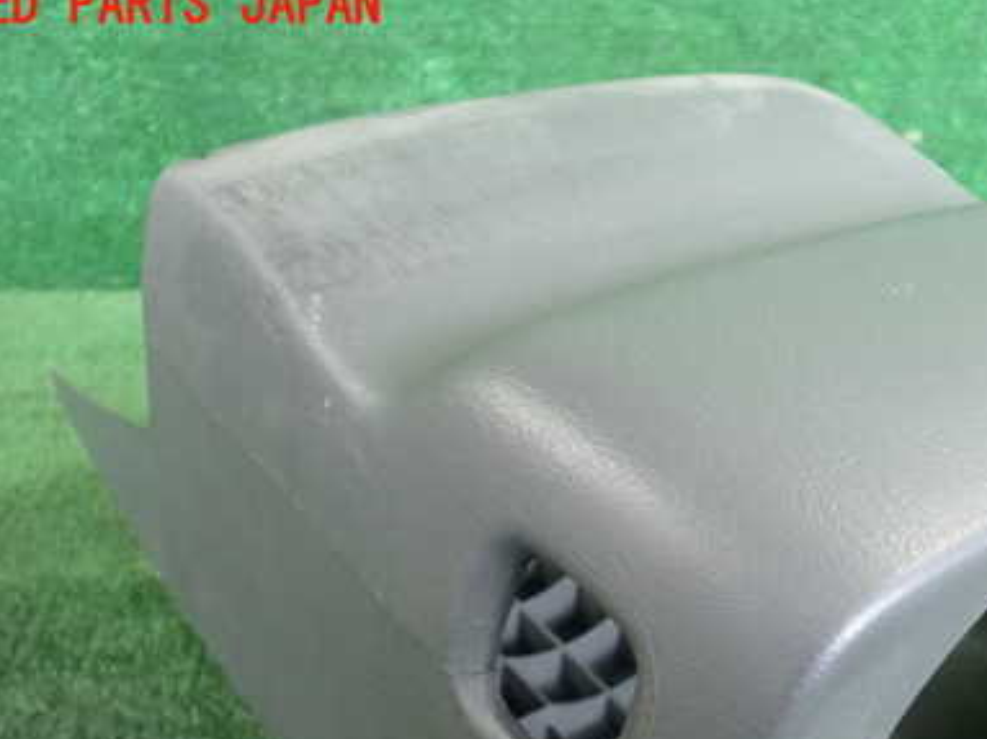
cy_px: 554
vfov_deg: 30.4
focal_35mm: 47
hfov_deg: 39.8
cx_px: 685
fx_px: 1340
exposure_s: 1/125
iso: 1250
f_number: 2.3
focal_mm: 5.4
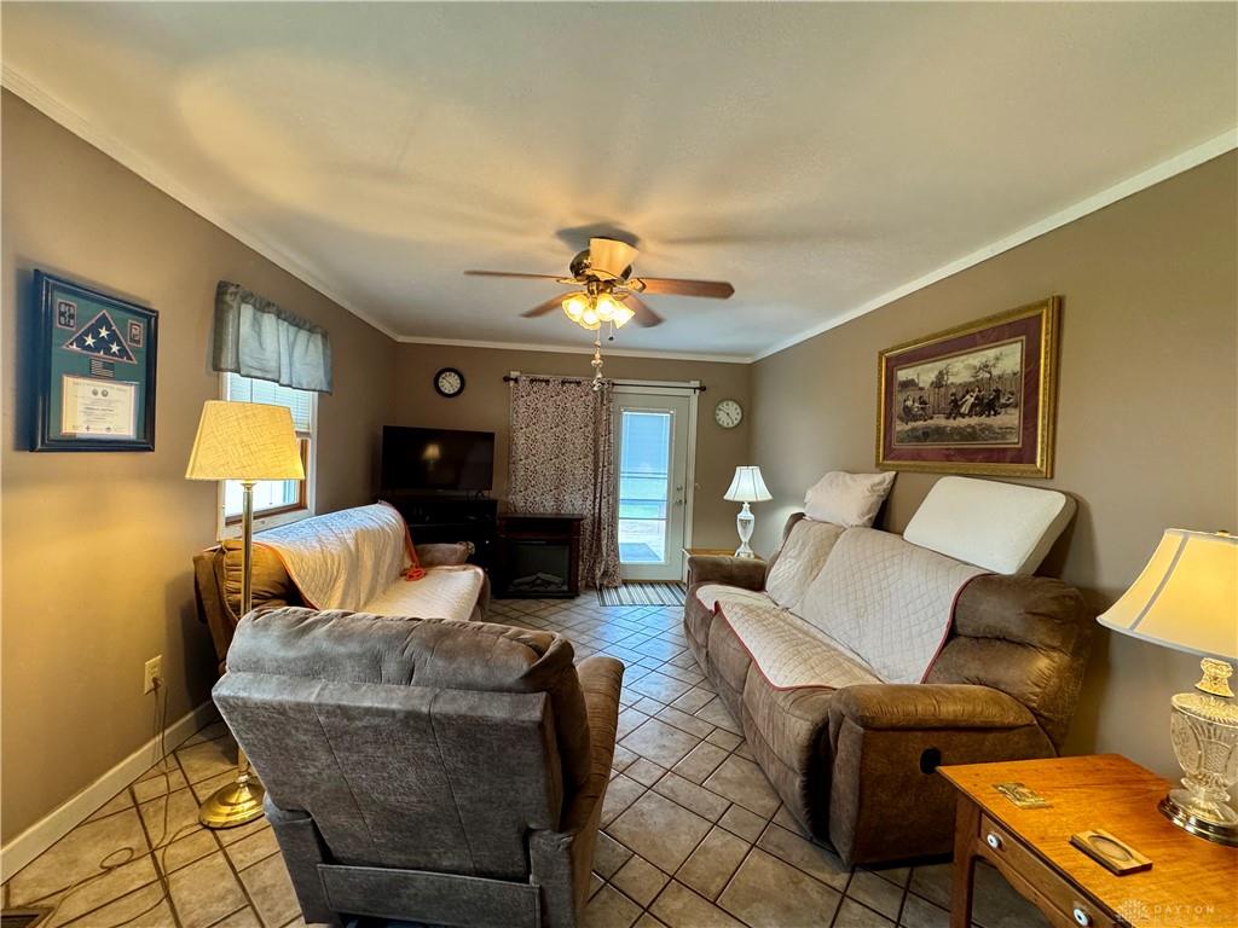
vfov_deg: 85.7
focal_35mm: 14
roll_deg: -2.6
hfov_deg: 102.1
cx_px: 619
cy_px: 464
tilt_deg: -1.4
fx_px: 501
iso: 320
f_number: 2.2
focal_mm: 2.22
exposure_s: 1/120
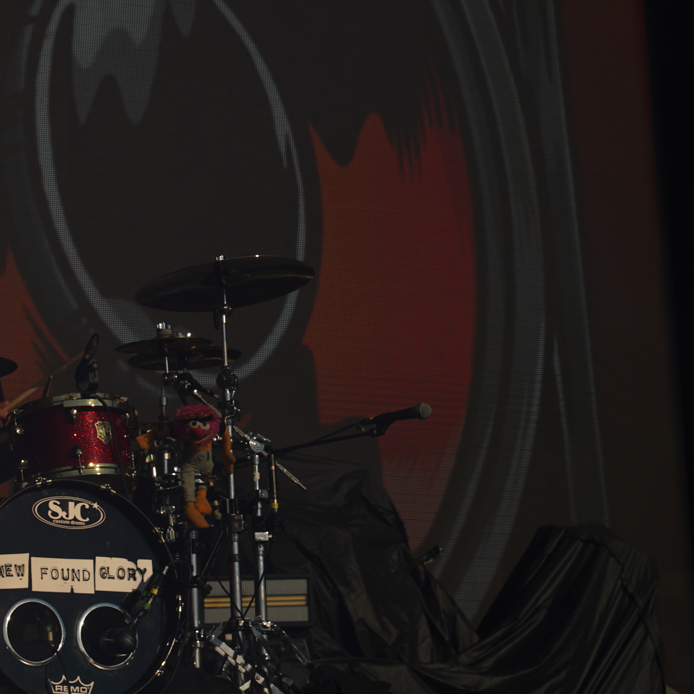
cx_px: 142
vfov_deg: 9.6
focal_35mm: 182
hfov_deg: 9.6
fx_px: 4128
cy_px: 277
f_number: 8
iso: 100
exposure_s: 1/1250
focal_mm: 105
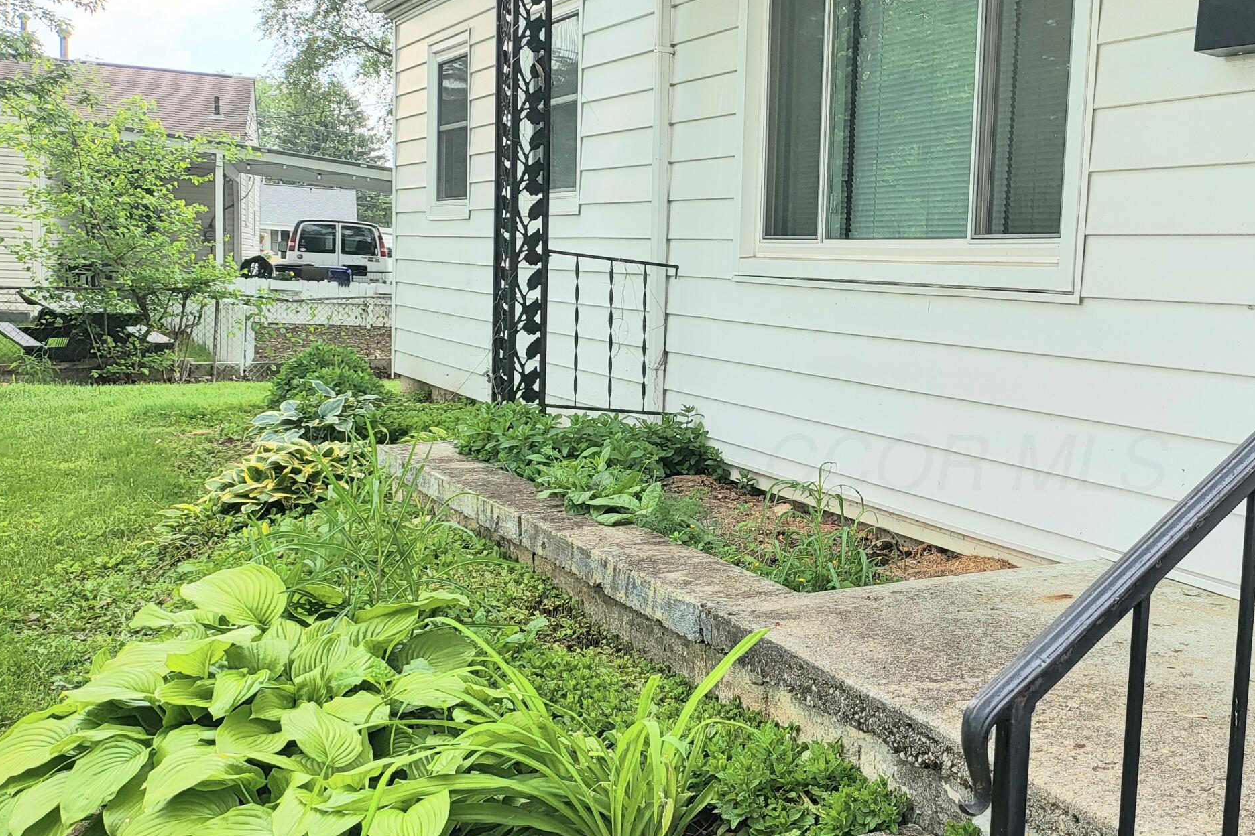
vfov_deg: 33.4
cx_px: 966
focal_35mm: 40
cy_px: 462
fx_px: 1394
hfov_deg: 46.4
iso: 40
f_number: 1.8
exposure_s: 1/270
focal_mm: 5
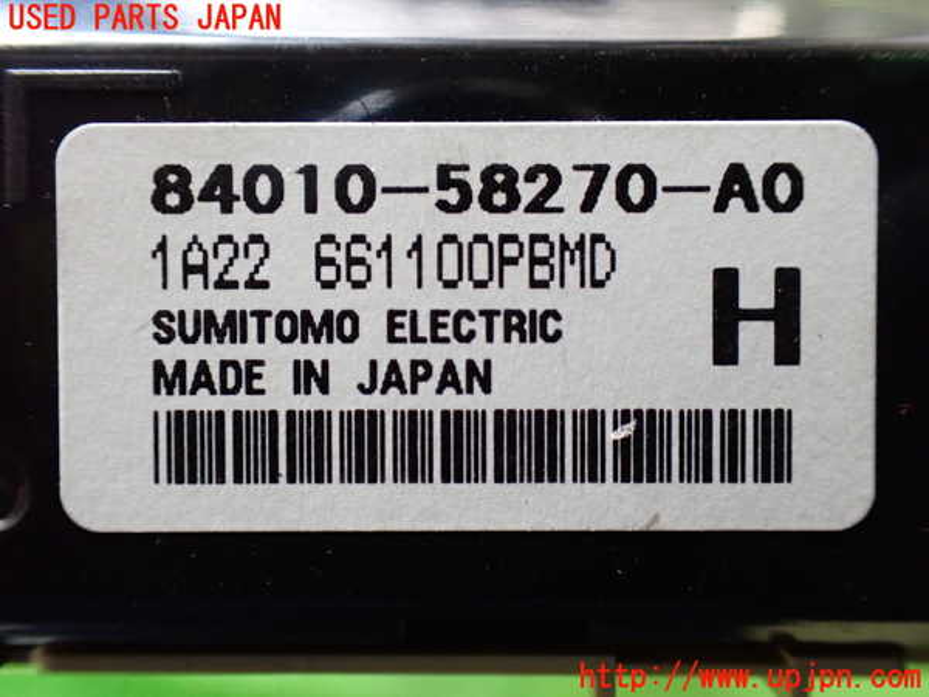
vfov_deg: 44.2
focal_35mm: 32
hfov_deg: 56.8
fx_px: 859
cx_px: 464
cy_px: 348
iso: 800
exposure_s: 1/30
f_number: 2.4
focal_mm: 5.79
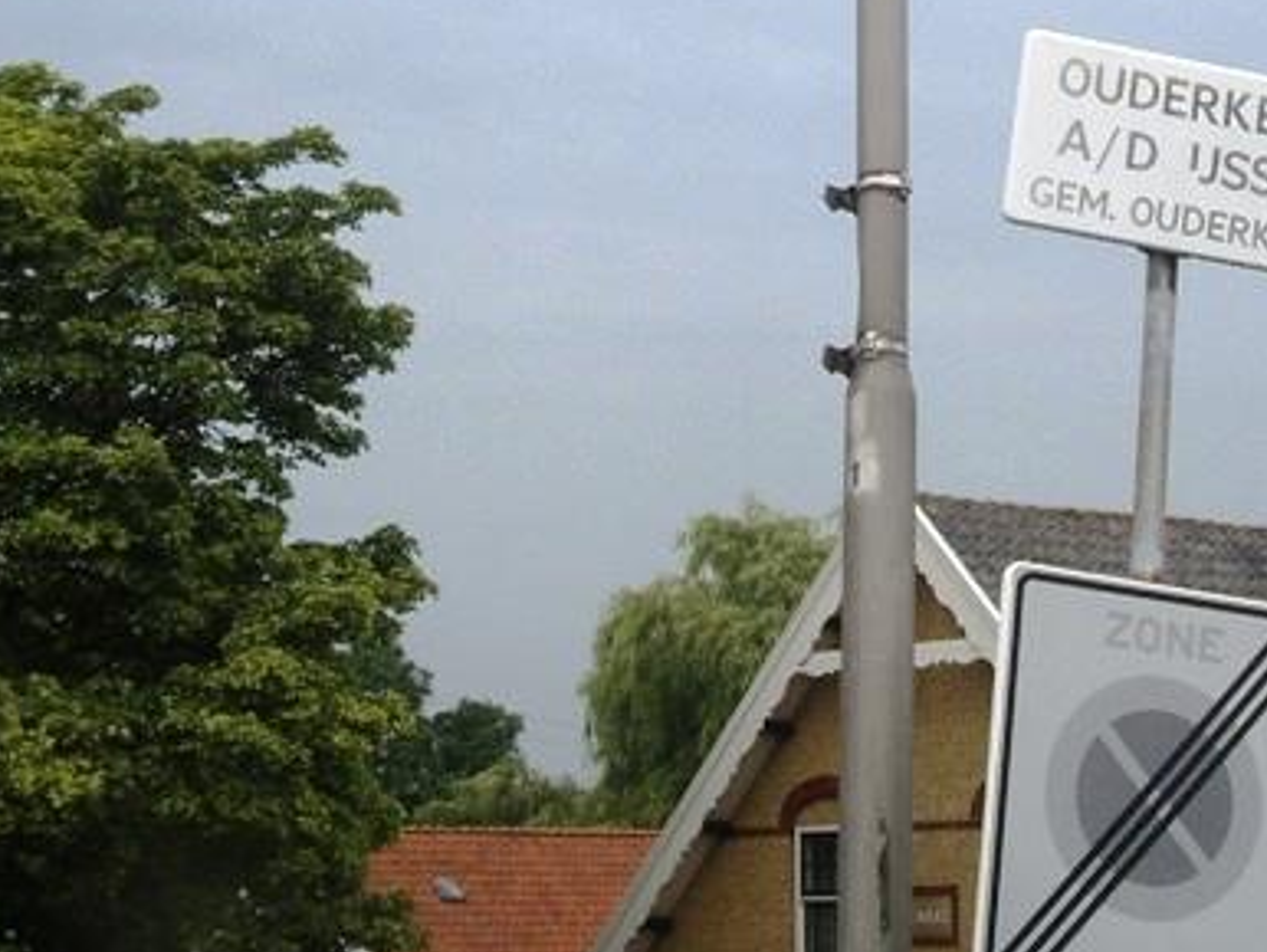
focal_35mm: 63
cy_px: 479
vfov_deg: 23.3
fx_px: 2307
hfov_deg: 30.2
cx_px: 965
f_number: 2.8
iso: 100
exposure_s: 1/100
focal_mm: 7.9
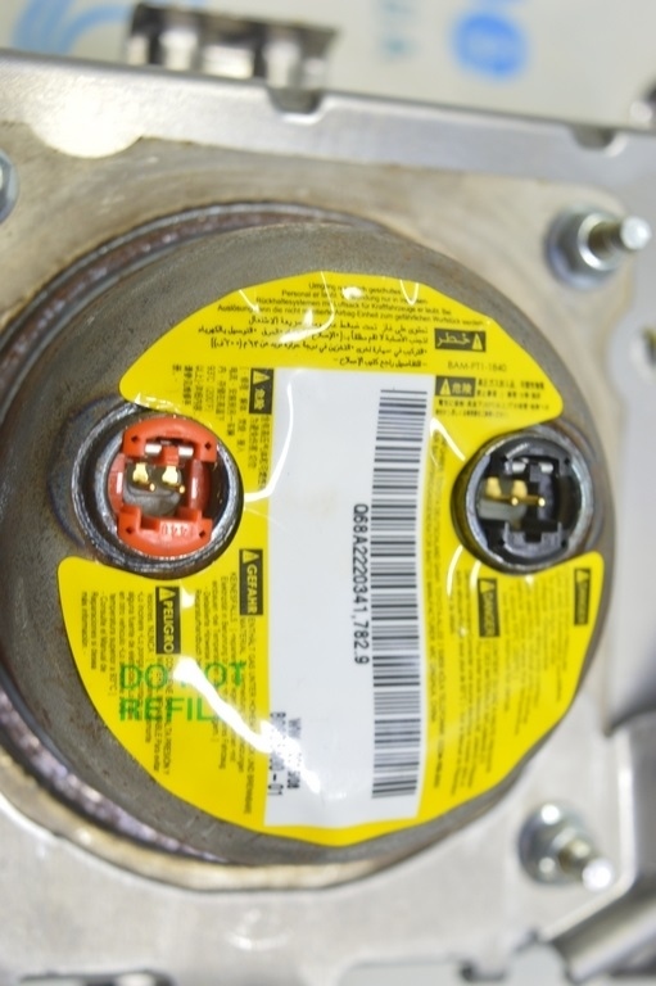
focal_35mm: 57
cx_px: 328
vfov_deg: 35.1
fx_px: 1560
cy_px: 493
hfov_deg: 23.7
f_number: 5.6
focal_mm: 38
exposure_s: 1/20
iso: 400
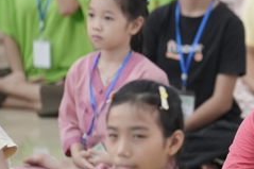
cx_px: 310
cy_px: 95
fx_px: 2418
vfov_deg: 4.0
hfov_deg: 6.0
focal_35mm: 343
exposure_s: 1/125
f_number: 2.8
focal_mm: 126
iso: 4000
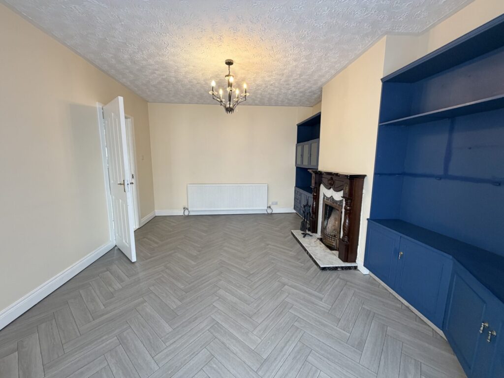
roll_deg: -0.1
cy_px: 189
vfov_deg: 85.7
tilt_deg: -8.4
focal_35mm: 14
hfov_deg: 102.1
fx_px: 204
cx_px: 252
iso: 320
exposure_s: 1/60
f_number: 2.2
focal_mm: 2.22
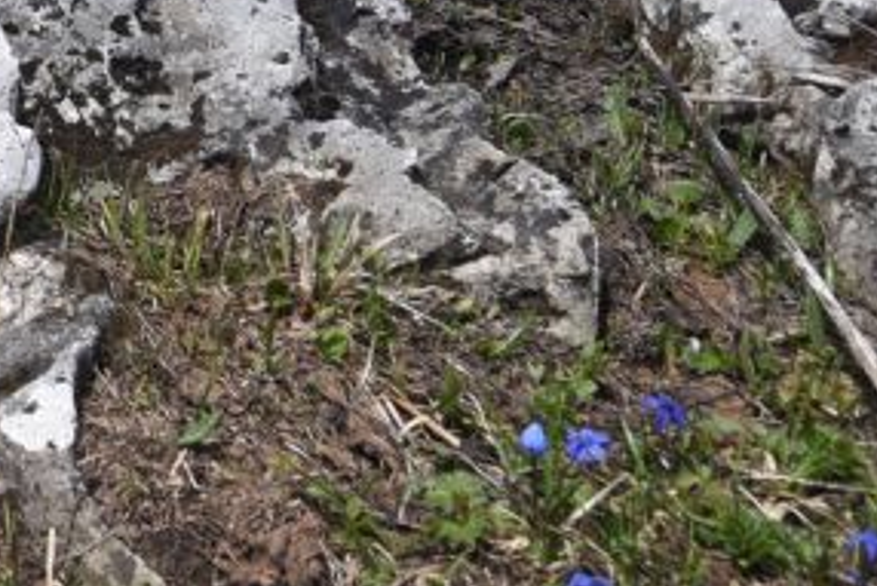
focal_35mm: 141
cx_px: -1095
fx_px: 3436
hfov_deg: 12.2
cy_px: -41
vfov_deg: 9.7
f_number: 7.1
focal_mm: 31
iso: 125
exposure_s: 1/500
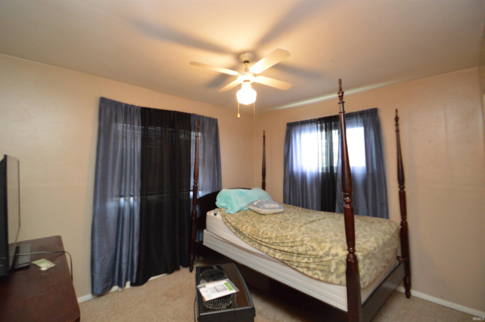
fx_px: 202
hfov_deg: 100.4
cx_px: 242
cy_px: 161
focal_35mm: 15
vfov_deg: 77.2
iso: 2000
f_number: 3.5
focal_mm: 10
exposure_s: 1/60
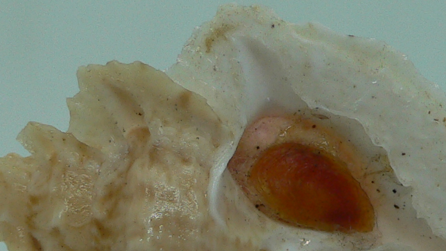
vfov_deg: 11.8
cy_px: 242
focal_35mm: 102
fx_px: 1206
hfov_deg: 20.9
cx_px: 267
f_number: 2.8
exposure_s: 1/60
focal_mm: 4.6
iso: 80
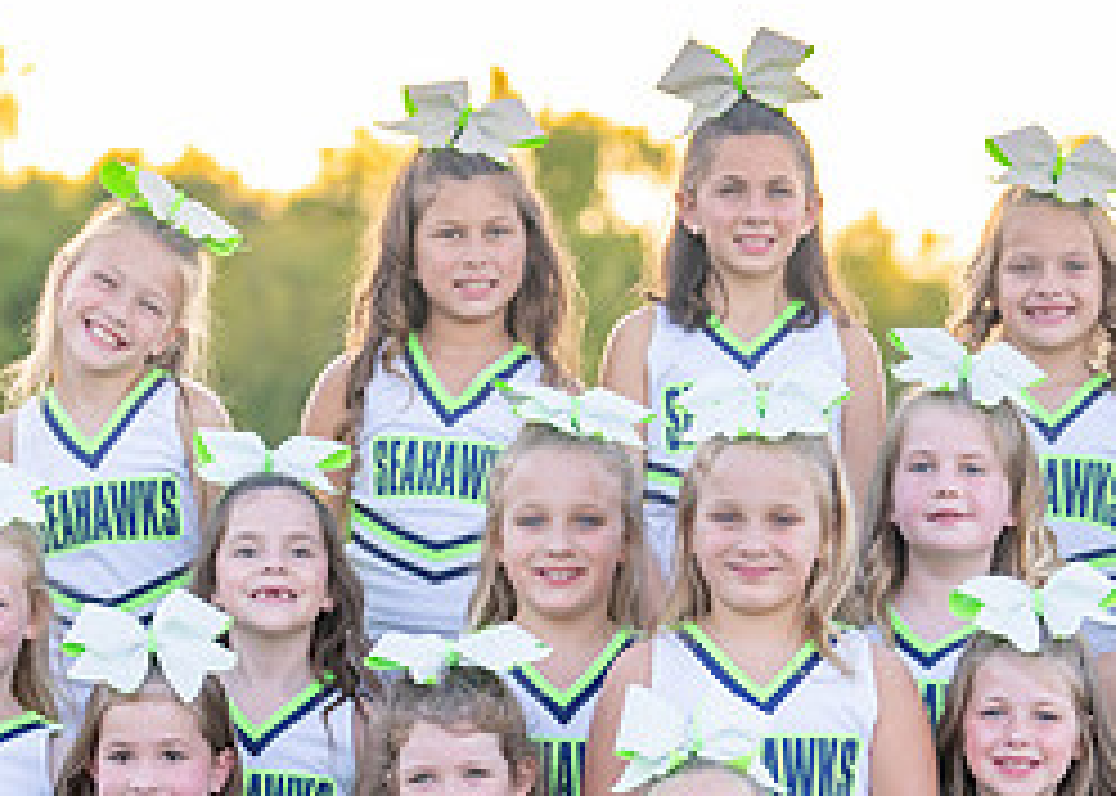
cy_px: 864
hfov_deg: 12.1
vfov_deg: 8.6
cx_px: 959
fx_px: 5228
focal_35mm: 165
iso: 100
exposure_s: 1/400
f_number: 1.6
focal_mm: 50
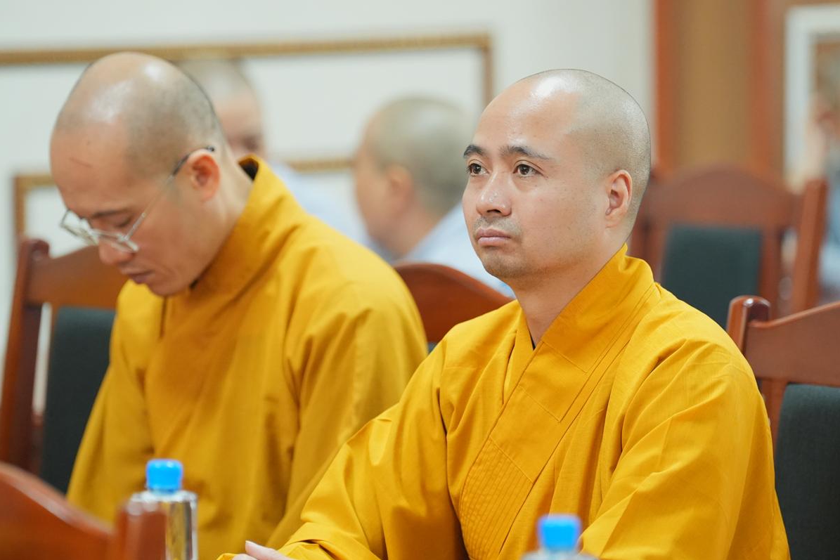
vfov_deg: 5.8
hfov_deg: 8.6
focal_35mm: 239
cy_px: 280
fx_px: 5577
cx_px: 420
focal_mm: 159
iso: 4000
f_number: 2.8
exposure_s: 1/125
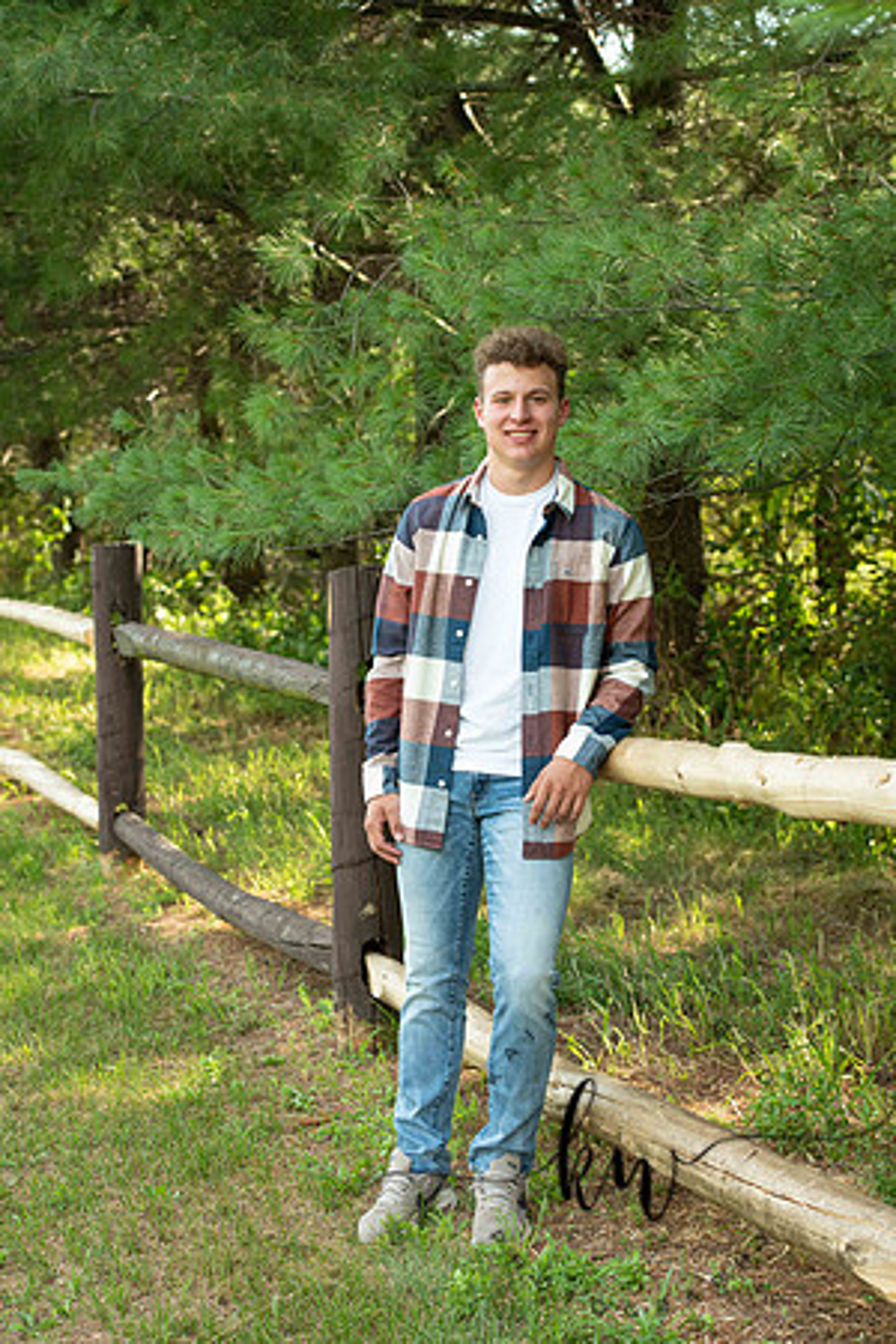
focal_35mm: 70
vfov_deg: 28.8
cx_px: 448
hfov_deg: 19.5
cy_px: 672
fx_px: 2613
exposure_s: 1/200
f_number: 5
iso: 400
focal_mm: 70
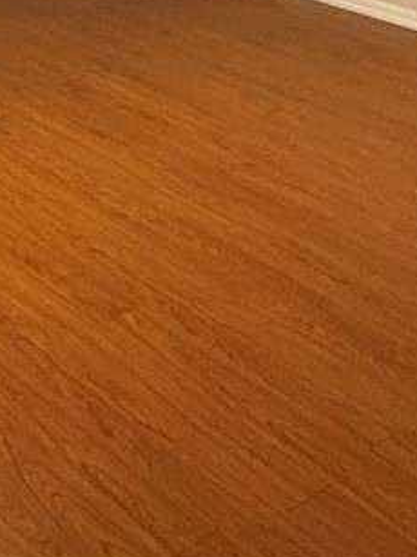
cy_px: -172
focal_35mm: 73
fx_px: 1173
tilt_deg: -9.6
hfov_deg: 19.5
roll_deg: -0.4
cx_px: -5
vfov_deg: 23.5
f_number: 2.2
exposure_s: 1/60
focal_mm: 2.22
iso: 400
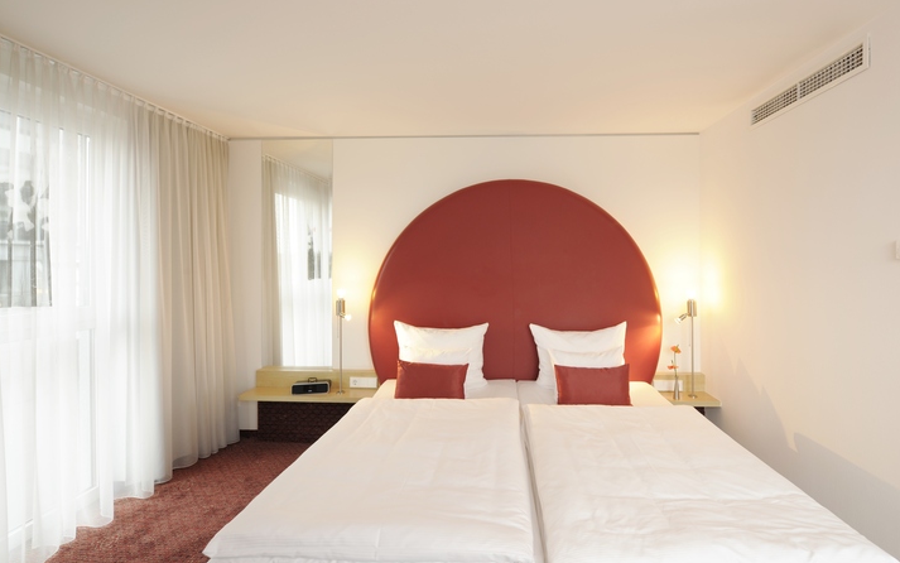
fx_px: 393
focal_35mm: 16
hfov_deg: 97.7
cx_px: 478
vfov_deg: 71.2
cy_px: 261
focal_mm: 14
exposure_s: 1/5
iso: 100
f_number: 6.3
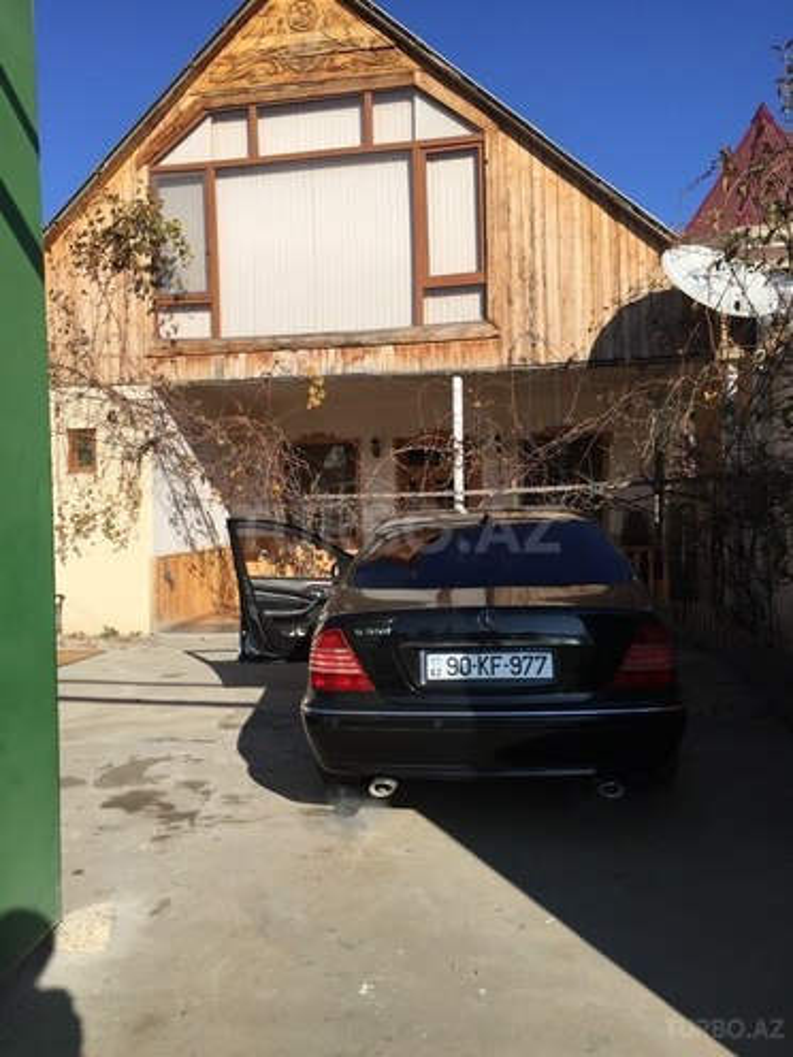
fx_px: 886
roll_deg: +0.7
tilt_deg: -1.8
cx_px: 396
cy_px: 528
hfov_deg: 48.2
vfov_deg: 61.7
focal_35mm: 29
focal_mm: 4.15
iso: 32
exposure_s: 1/2639
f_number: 2.2
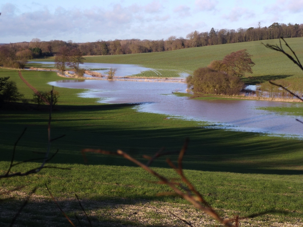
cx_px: 152
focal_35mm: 61
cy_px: 114
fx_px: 534
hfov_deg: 31.7
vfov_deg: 24.0
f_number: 4.5
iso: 100
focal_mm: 10.9
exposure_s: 1/400
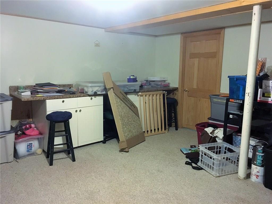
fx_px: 228
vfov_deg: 48.2
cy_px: 102
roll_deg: +0.4
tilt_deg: -9.3
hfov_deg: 61.7
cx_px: 136
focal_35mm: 29
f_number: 2.2
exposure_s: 1/15
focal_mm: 4.15
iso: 400
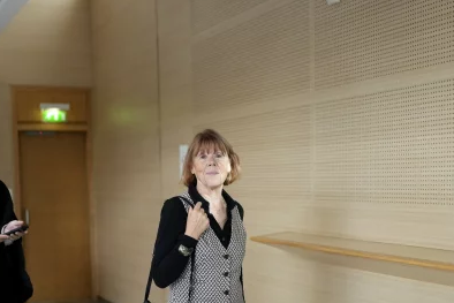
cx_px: 262
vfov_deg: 19.0
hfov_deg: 28.4
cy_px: 252
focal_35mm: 71
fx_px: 896
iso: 1000
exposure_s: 1/1250
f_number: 1.4
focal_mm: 35
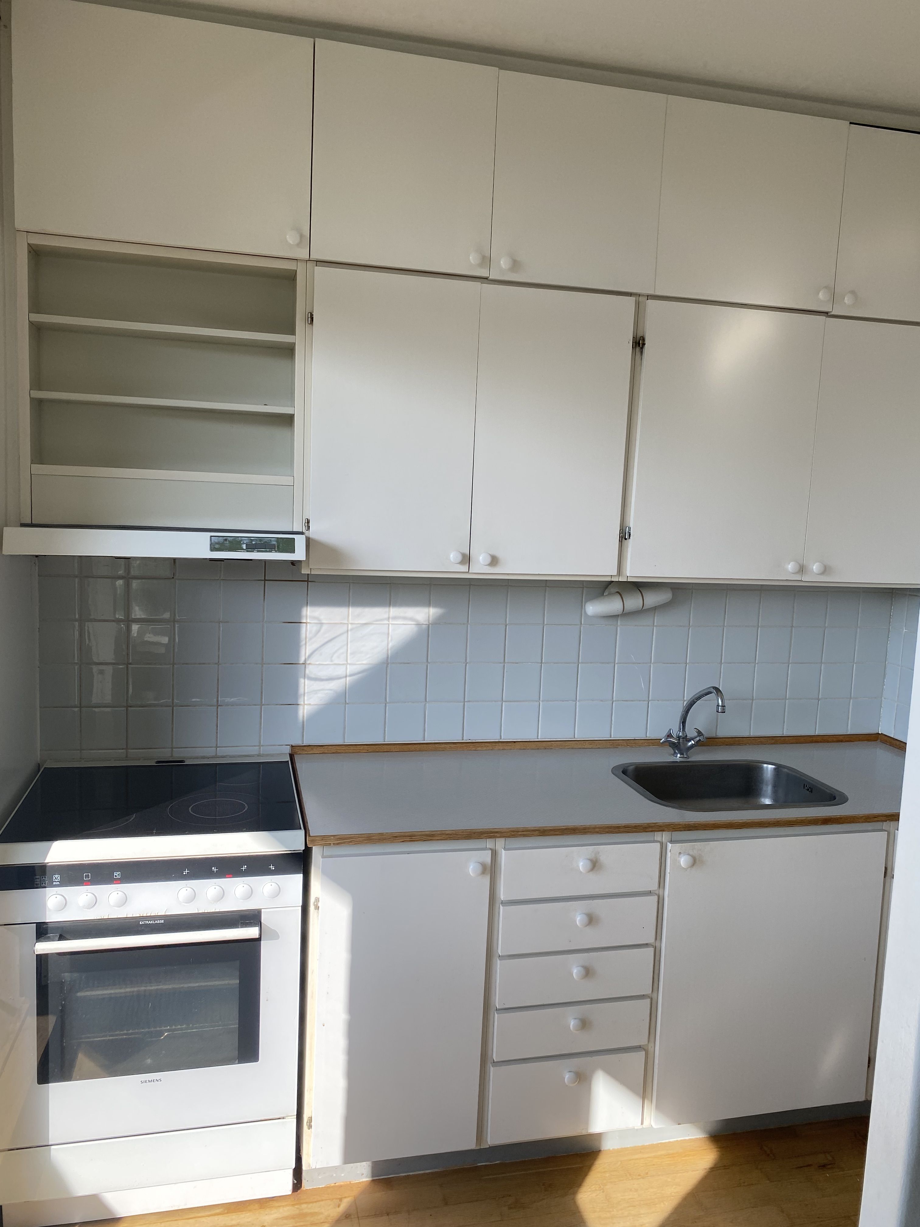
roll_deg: -2.7
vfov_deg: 67.3
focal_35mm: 26
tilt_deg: -6.2
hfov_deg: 53.1
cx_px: 460
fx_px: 921
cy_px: 614
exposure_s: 1/633
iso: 32
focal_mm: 4.25
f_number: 1.8
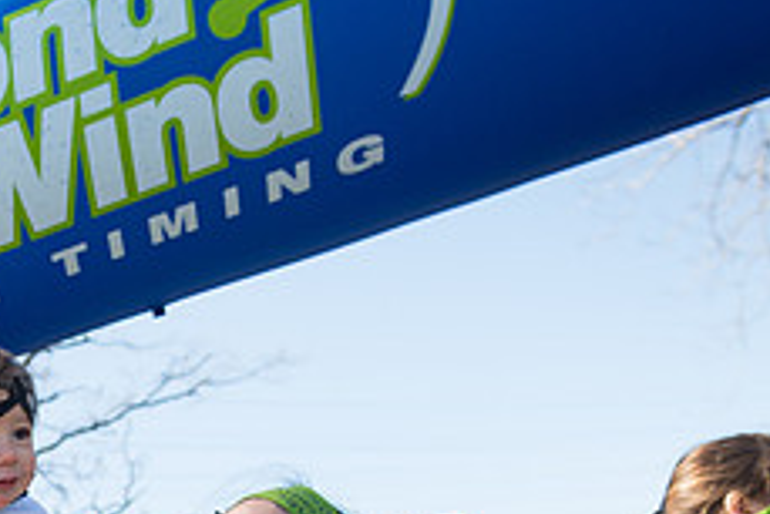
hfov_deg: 26.5
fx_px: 1520
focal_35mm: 71
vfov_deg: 18.7
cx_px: -47
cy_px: 516
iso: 100
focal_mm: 28
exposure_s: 1/400
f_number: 4.5
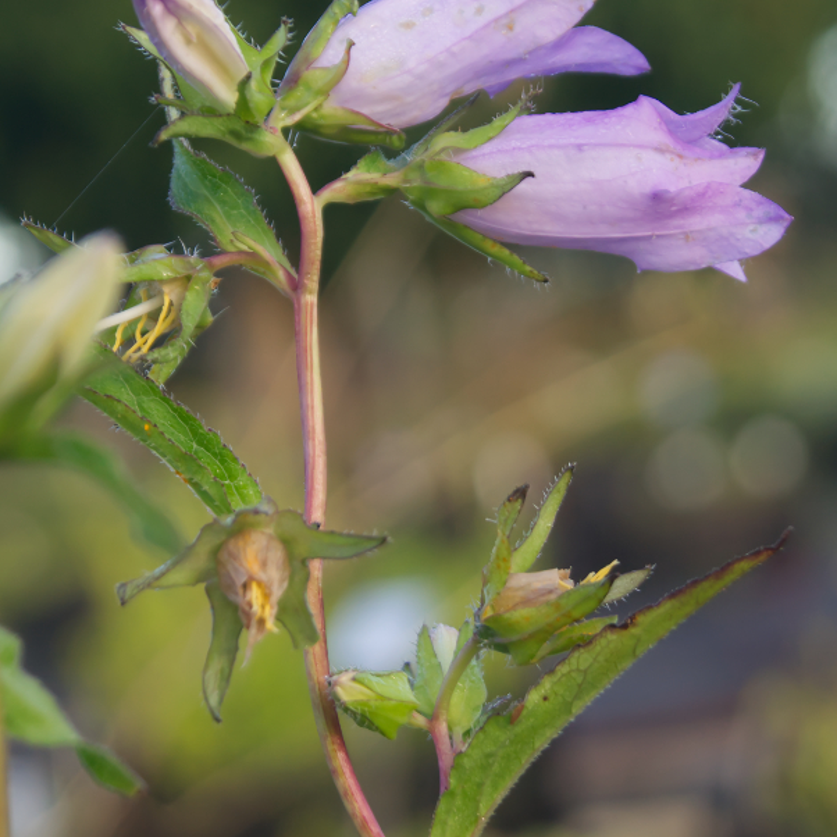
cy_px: 385
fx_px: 3474
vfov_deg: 13.7
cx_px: 243
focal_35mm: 127
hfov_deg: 13.7
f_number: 5.6
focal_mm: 50
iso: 320
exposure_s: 1/200
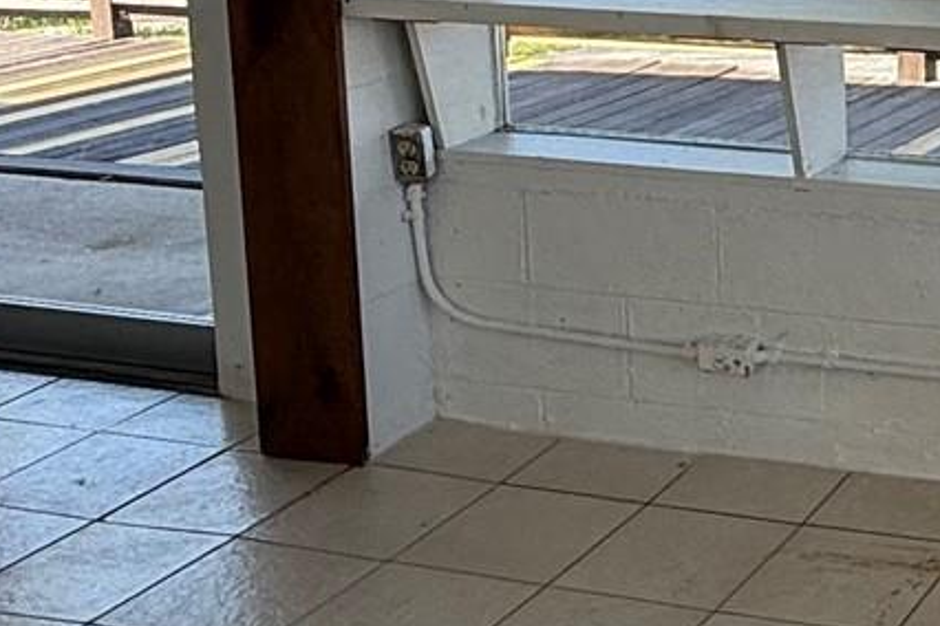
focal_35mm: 70
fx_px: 1828
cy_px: 15
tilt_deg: -9.4
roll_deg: -0.1
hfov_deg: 25.4
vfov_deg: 19.0
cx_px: 1174
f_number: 2.2
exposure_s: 1/251
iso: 50
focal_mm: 2.22
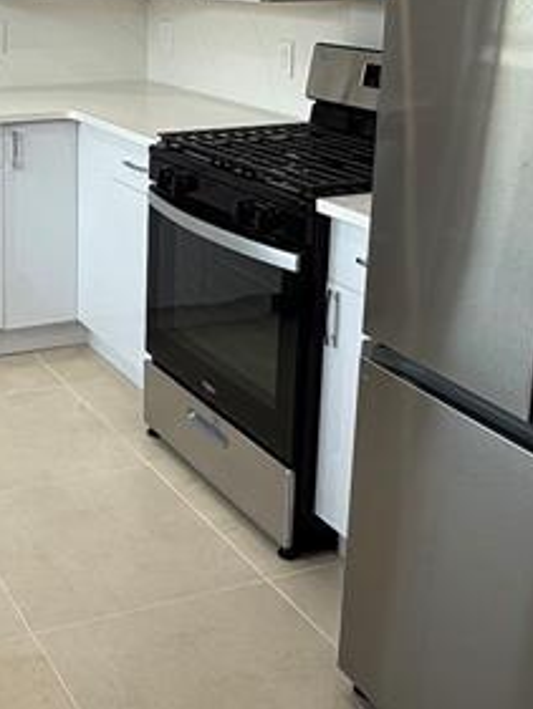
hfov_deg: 27.1
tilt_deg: -10.5
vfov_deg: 36.3
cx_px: 13
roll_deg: -0.4
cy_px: 146
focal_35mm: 51
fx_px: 1046
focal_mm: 2.22
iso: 50
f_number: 2.2
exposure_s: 1/120
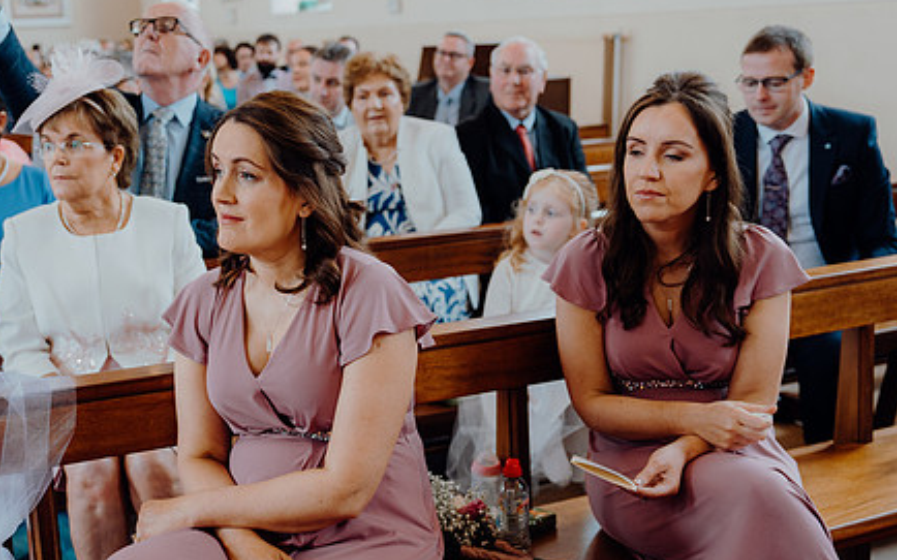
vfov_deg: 28.6
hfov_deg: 43.9
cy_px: 303
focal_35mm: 45
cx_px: 322
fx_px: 1100
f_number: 2.8
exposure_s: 1/200
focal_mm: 33
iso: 640
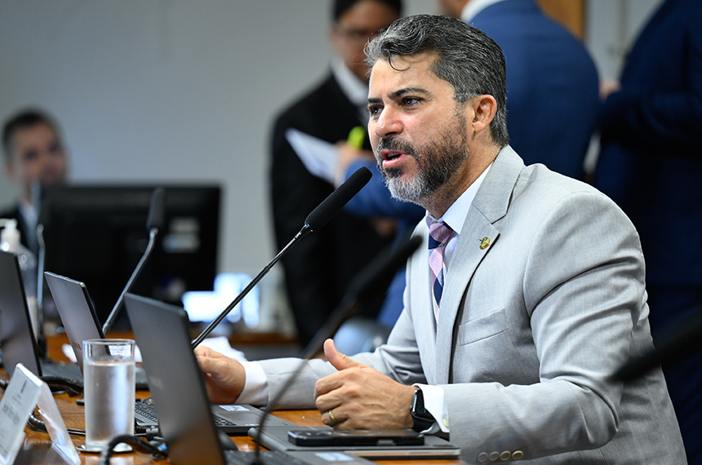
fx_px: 2628
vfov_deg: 10.1
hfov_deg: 15.2
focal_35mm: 135
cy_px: 232
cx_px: 351
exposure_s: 1/160
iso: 2000
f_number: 2.8
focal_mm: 135
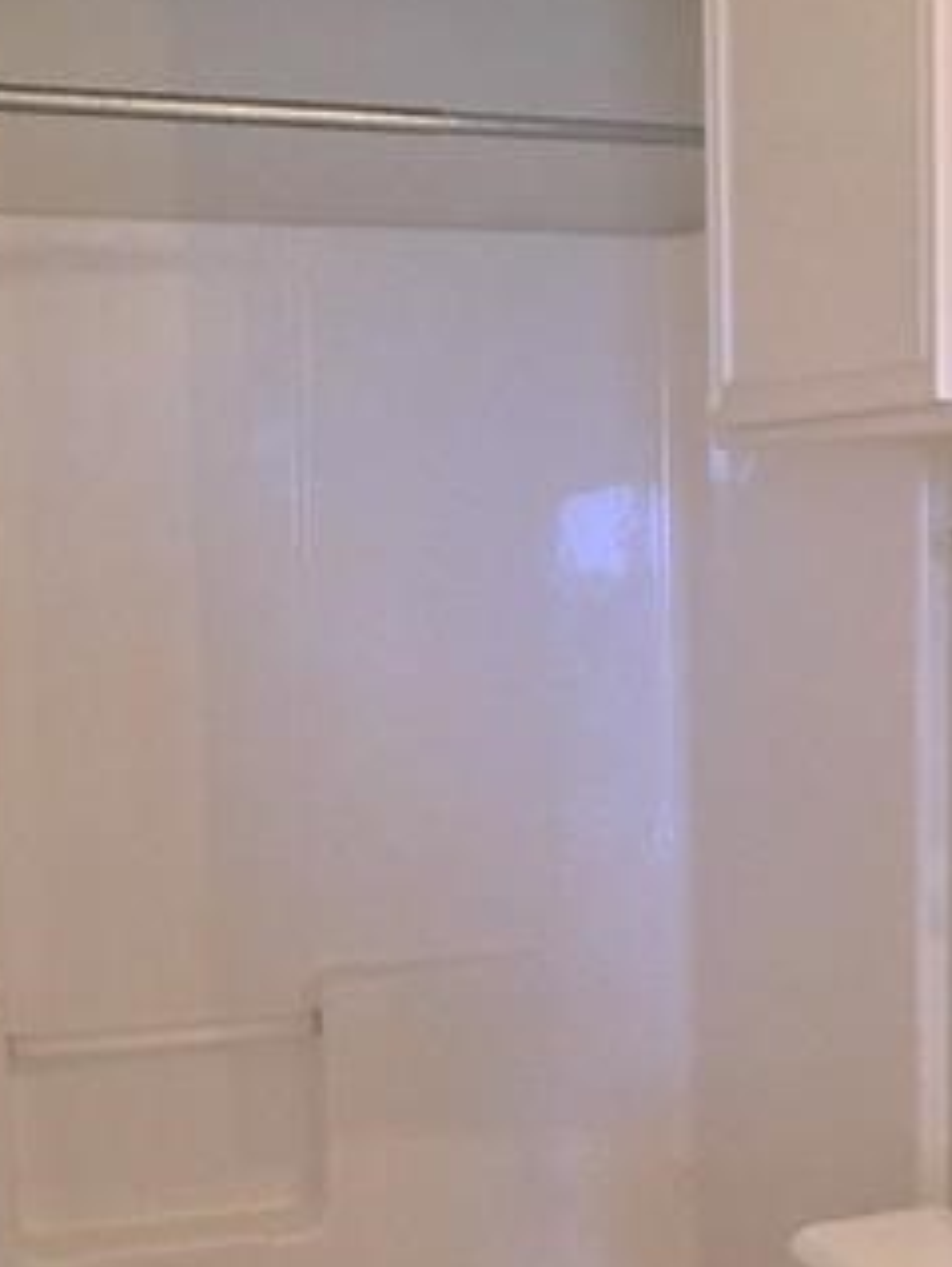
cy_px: 801
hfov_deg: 20.8
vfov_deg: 27.6
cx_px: 769
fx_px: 2563
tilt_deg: -3.9
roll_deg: +1.3
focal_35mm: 70
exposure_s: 1/30
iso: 40
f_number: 2.2
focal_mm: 4.15
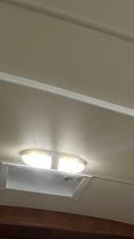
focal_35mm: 69
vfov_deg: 23.3
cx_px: 182
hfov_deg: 16.3
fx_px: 437
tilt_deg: -4.4
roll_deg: -1.2
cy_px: 377
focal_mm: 2.22
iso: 640
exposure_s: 1/60
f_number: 2.2
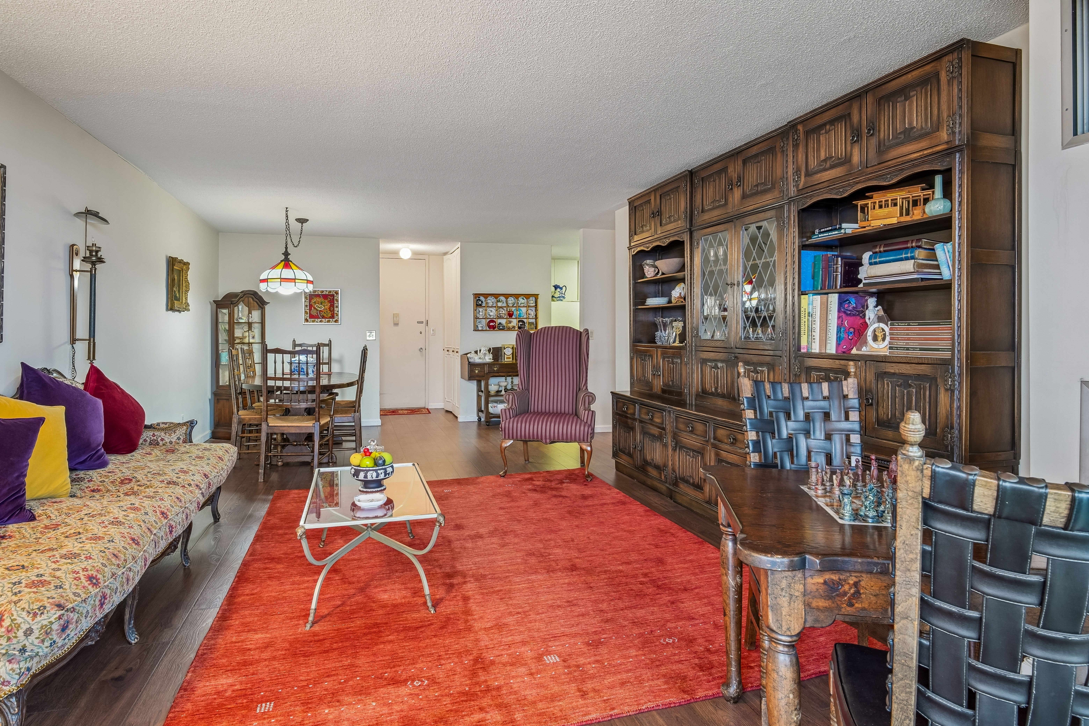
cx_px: 509
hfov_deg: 89.9
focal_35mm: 18
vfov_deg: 67.2
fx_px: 544
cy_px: 327
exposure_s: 1/1.67
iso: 400
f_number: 8
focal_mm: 16
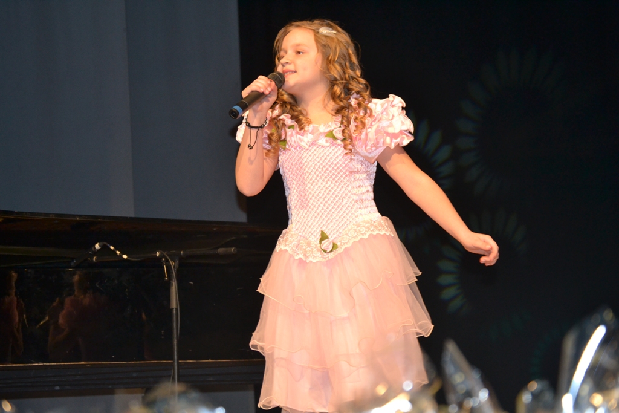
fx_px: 1702
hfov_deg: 20.6
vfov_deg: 13.8
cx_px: 310
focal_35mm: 99
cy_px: 206
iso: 800
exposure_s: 1/60
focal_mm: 66
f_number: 4.2
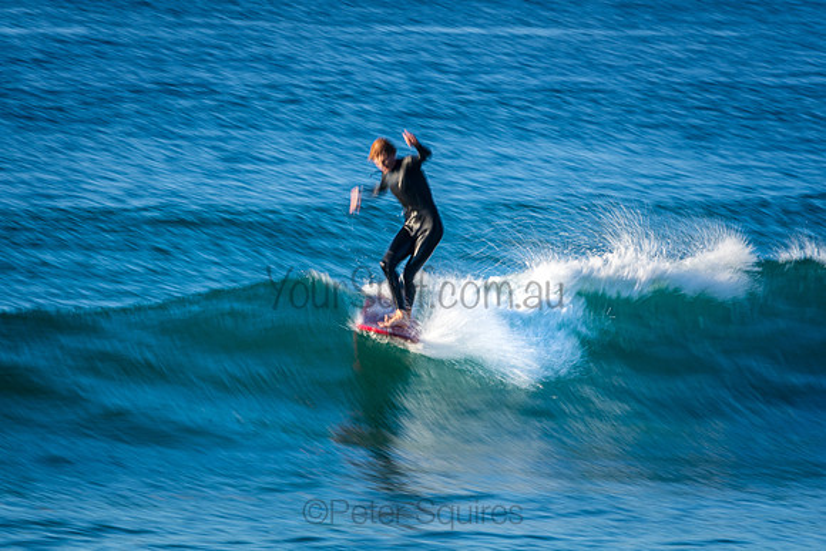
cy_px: 276
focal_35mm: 750
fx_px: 17212
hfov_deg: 2.7
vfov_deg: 1.8
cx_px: 413
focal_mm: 500
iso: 100
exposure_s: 1/20
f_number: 20
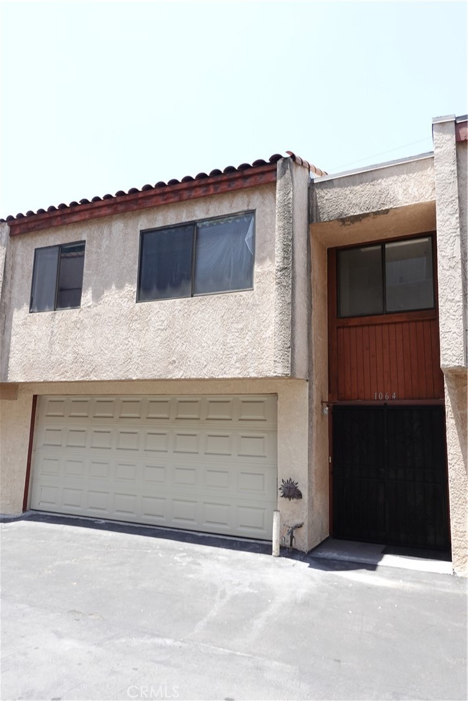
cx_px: 234
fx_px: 468
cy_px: 350
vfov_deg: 73.7
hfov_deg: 53.1
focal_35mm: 24
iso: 125
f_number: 7.1
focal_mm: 8.8
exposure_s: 1/80
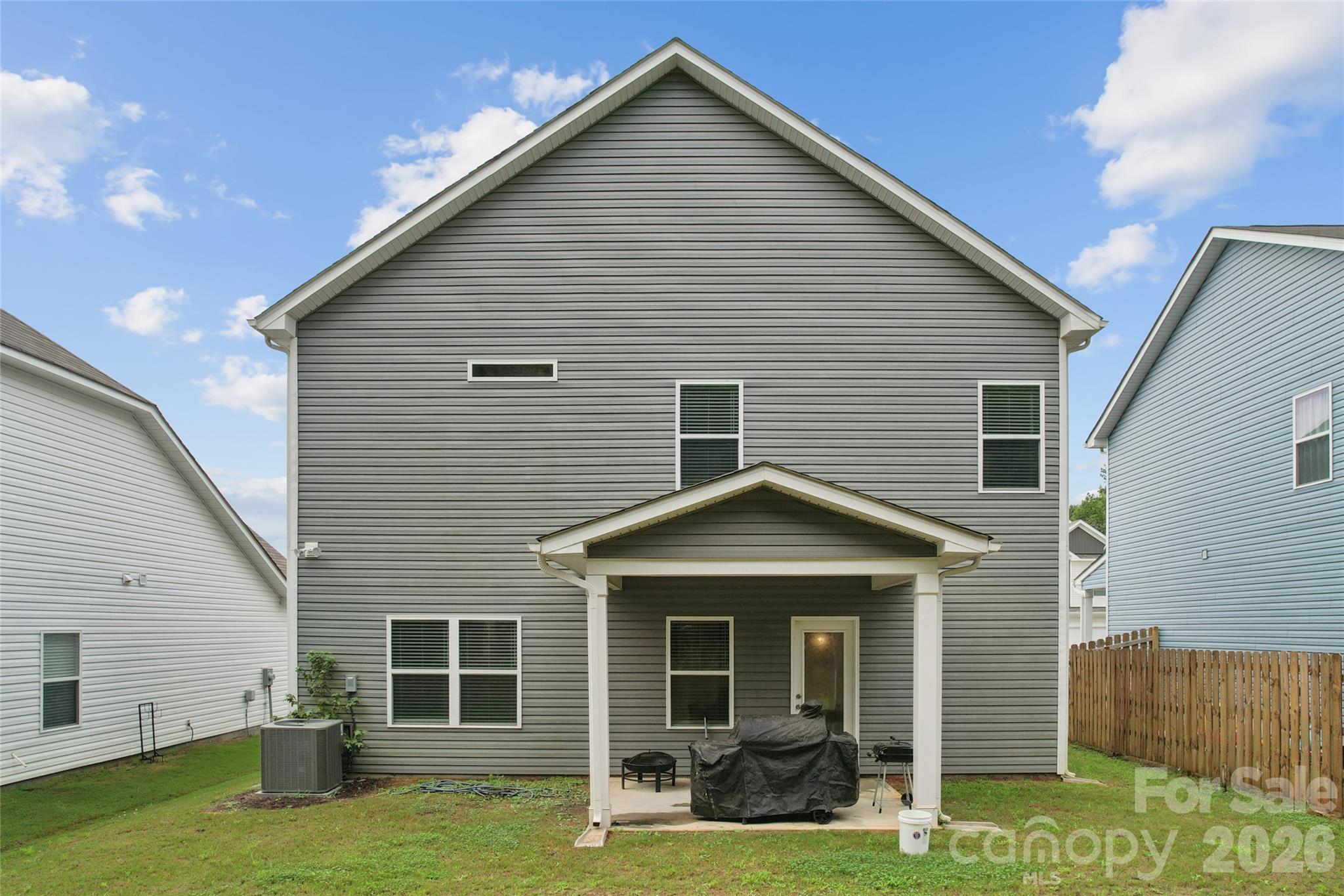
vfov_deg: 57.2
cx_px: 672
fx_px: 821
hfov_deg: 78.6
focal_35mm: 22
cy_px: 448
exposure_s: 1/160
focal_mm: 8.4
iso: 100
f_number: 2.8
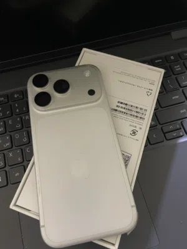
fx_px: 187
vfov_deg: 67.3
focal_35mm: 26
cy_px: 124
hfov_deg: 53.1
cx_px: 94
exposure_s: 1/30
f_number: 1.6
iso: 800
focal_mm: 4.2
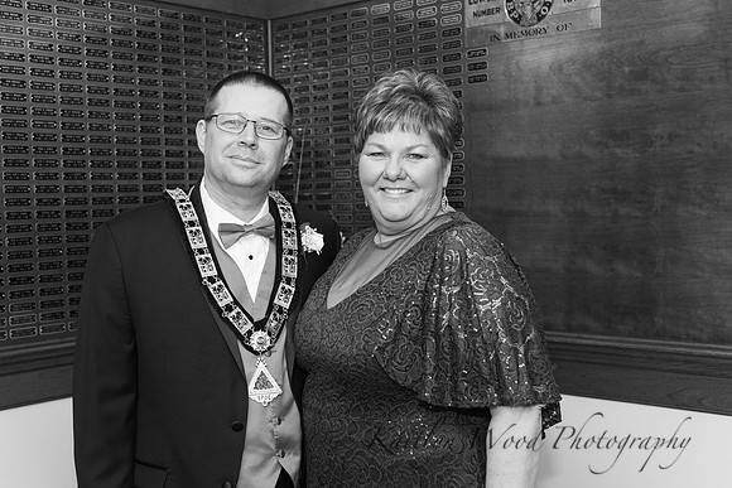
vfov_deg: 29.3
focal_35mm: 46
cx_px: 366
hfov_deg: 42.7
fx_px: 936
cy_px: 244
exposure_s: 1/200
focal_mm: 46
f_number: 4
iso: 800
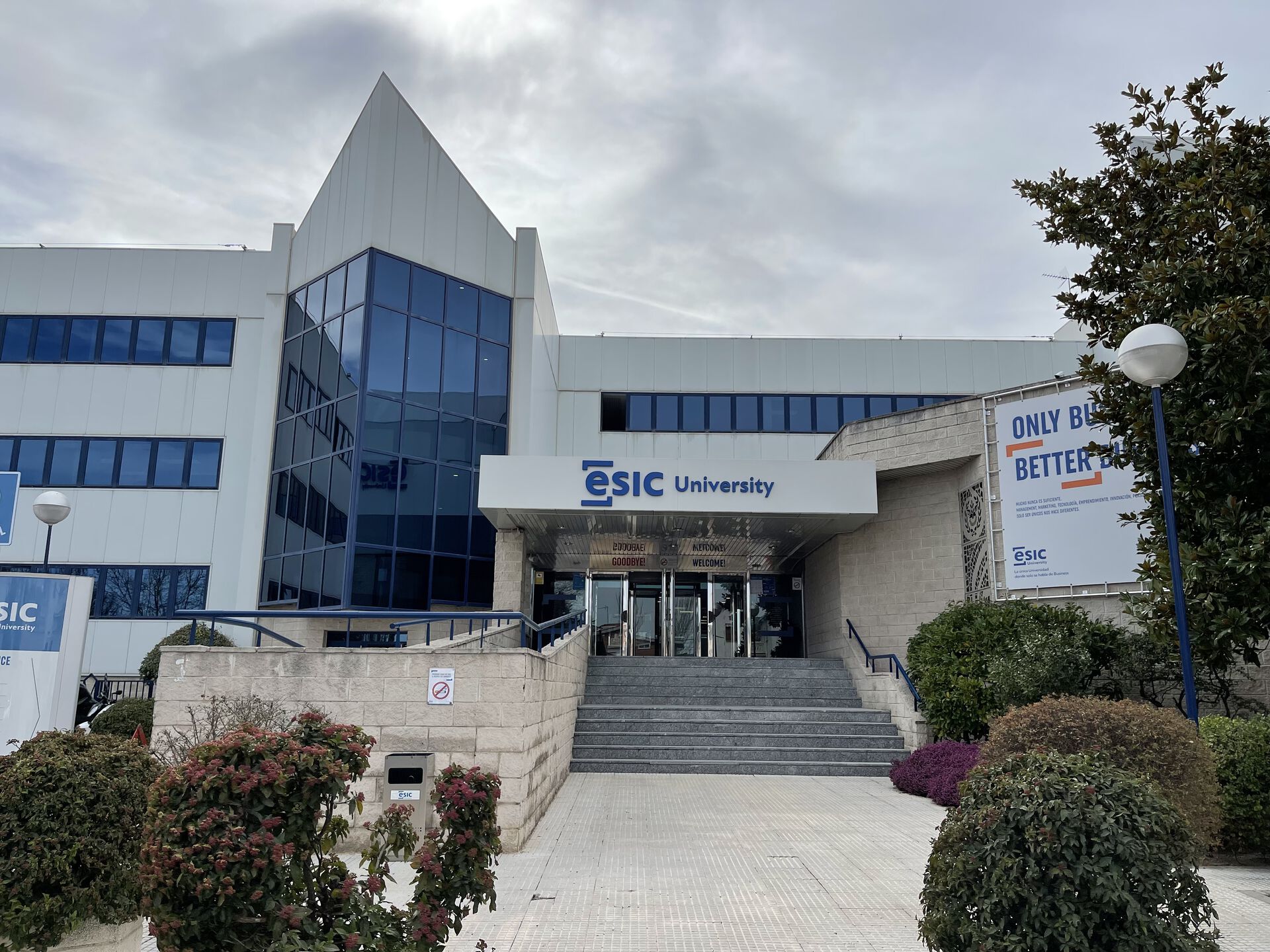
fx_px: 954
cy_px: 476
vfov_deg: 53.1
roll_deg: -0.5
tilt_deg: +11.8
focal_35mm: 26
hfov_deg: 67.3
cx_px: 635
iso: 32
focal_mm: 5.1
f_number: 1.6
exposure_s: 1/7937
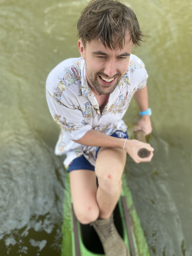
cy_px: 128
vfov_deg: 67.3
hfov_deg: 53.1
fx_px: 192
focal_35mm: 26
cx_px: 96
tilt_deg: -56.0
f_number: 1.8
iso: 32
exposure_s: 1/651
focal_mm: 4.25
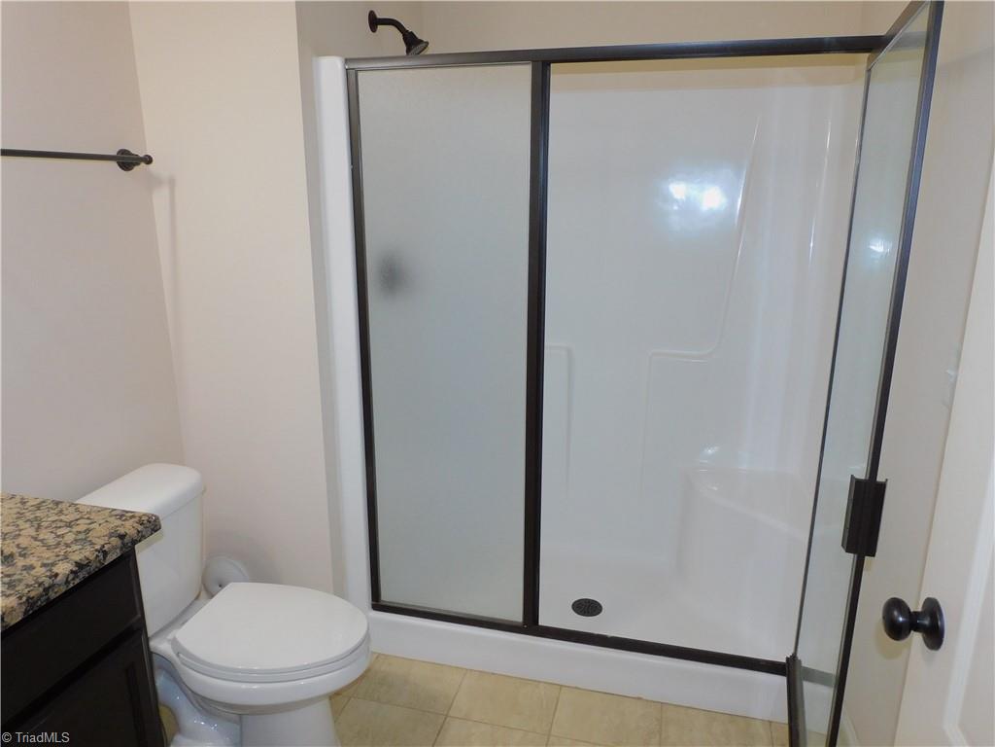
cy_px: 374
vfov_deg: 56.8
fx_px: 690
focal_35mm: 24
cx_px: 498
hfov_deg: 71.6
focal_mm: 4.3
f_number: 3.3
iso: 200
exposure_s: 1/30
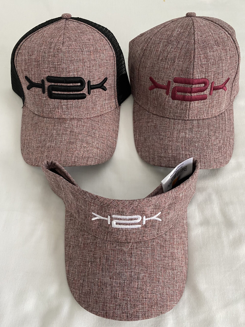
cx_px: 122
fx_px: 245
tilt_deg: -61.4
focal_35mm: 26
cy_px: 164
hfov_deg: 53.1
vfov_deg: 67.3
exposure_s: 1/60
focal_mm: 4.25
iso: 200
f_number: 1.8
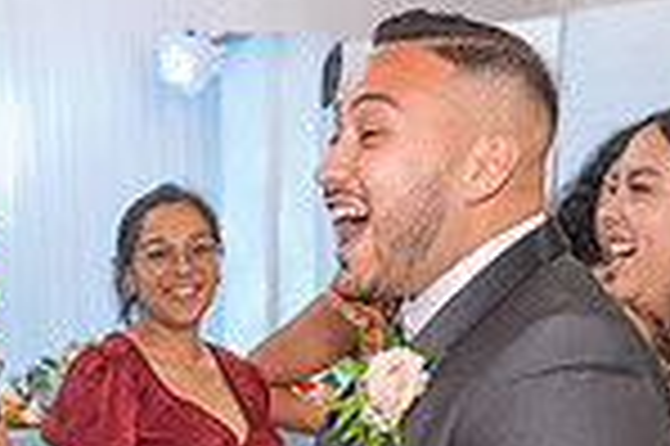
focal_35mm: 111
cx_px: 41
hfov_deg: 18.1
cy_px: 773
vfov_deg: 11.5
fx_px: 2064
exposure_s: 1/160
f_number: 3.2
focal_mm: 24
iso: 1000
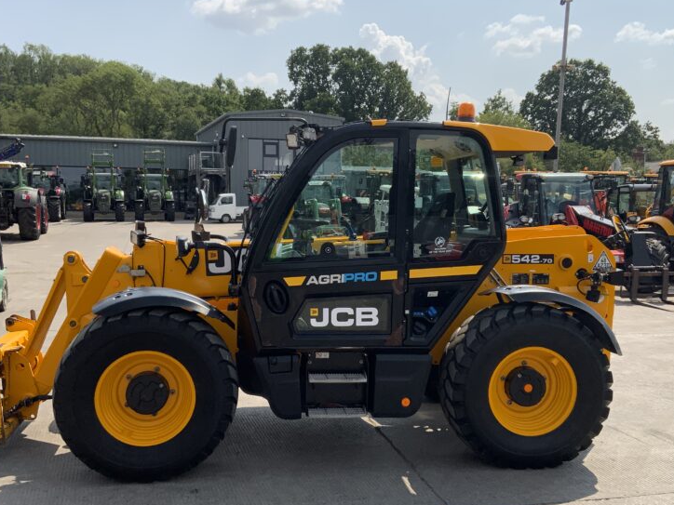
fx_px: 798
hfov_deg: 45.8
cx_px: 345
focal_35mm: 41
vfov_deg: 35.1
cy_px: 273
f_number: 1.8
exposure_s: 1/2538
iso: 16
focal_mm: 3
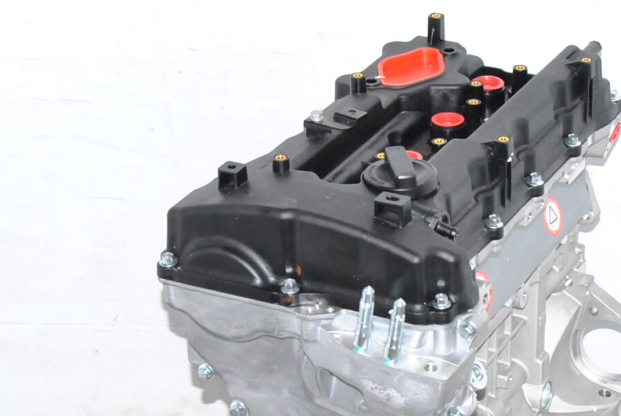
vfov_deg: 11.4
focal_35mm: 120
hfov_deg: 17.0
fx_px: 2070
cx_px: 437
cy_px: 356
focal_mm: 45
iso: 800
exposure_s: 1/200
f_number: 10
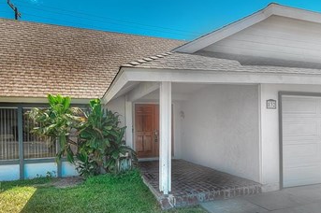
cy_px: 133
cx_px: 193
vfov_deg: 45.9
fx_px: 249
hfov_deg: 64.9
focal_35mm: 28
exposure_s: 1/200
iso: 200
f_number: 8
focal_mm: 10
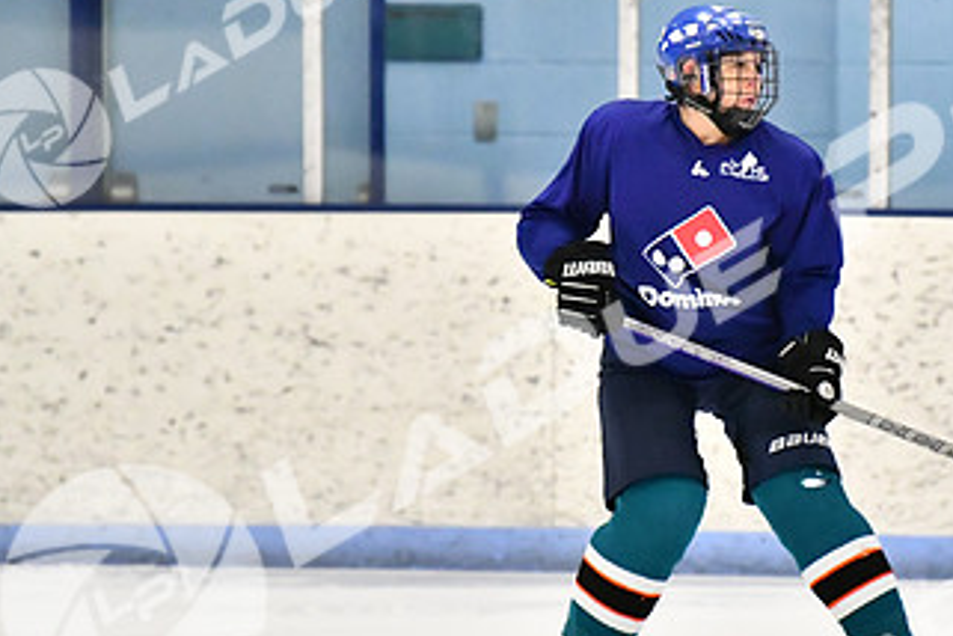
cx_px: 659
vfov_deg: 2.7
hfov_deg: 4.0
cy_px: 293
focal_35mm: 515
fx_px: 13632
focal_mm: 190
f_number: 3.2
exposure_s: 1/1250
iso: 6400
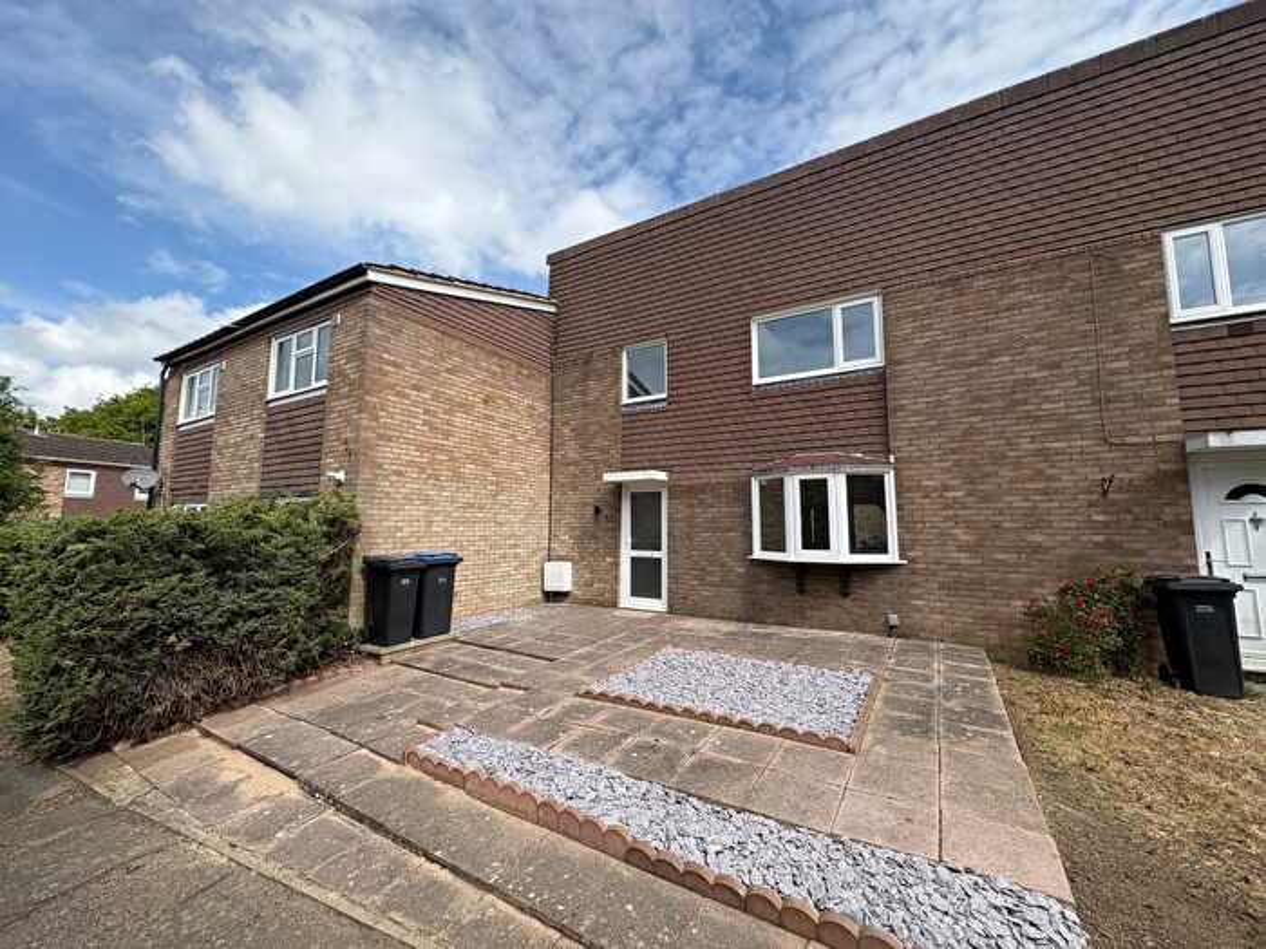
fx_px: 512
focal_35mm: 14
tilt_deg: +6.9
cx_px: 633
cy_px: 474
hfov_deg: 102.1
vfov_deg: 85.7
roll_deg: -0.2
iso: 50
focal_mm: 2.22
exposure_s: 1/1256
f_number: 2.2
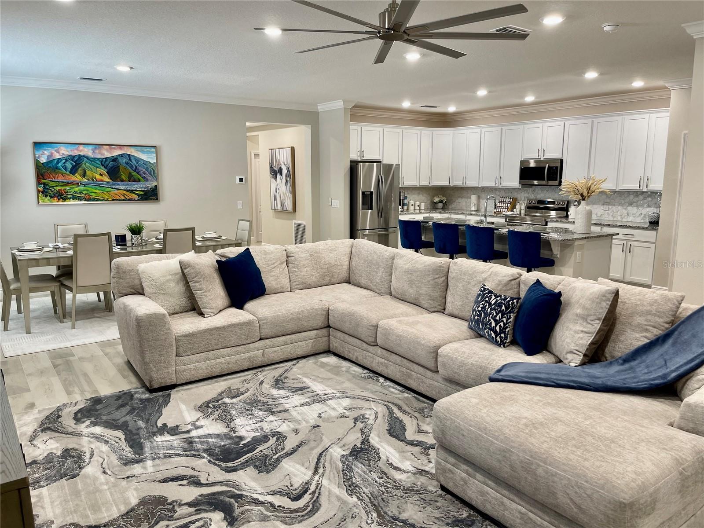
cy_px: 264
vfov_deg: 53.1
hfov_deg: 67.3
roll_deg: -0.5
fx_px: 529
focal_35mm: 26
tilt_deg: -10.1
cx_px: 352
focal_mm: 5.1
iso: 80
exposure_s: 1/60
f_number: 1.6
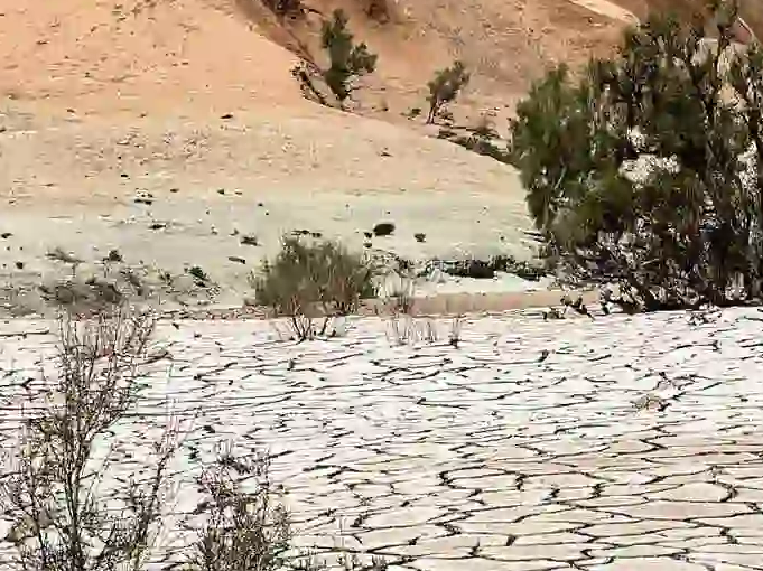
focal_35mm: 181
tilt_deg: +1.3
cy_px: 9
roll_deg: -1.3
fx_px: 3987
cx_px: 748
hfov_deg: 10.8
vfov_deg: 8.2
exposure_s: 1/1815
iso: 32
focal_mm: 9
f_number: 2.8
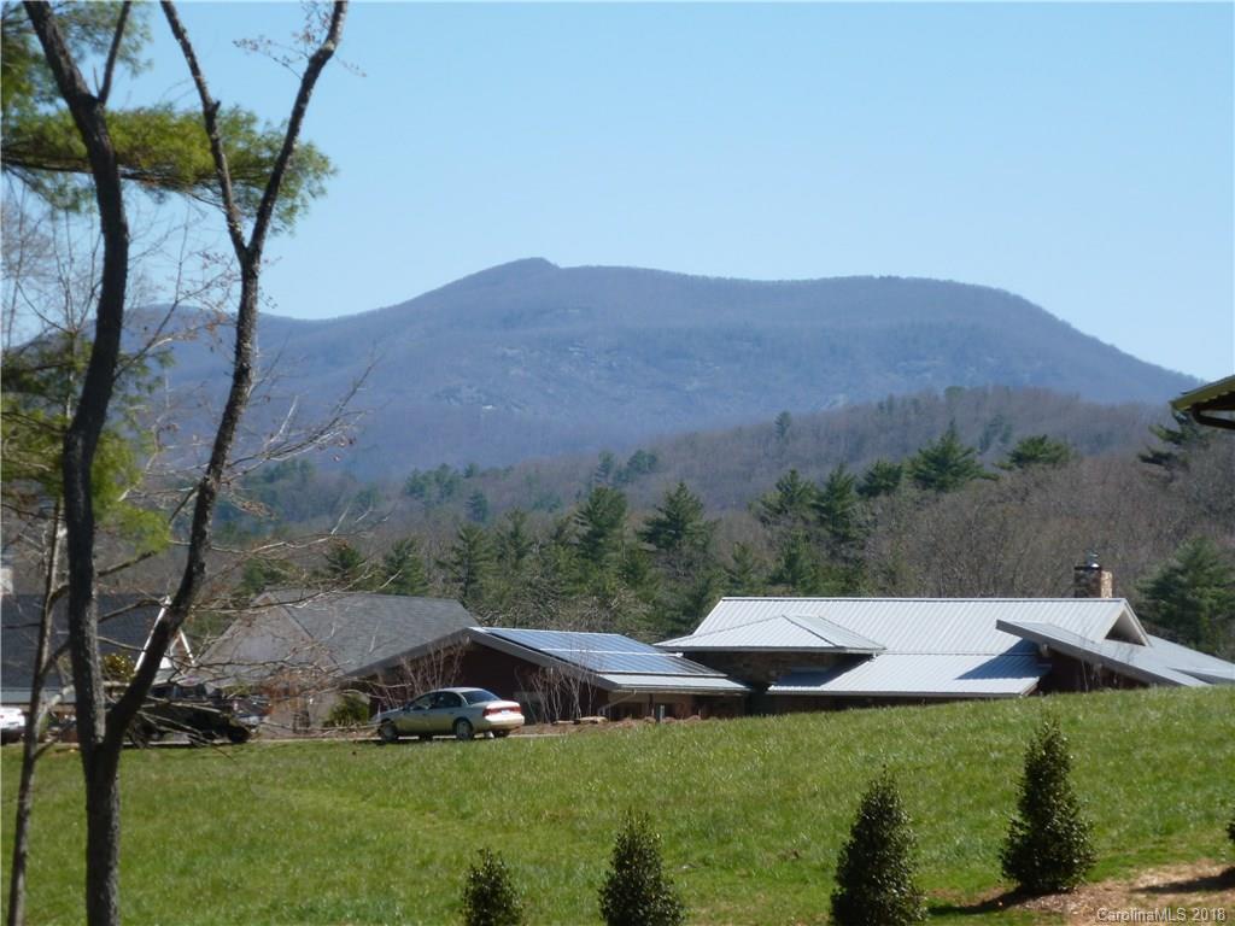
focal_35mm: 155
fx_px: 5530
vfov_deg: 9.6
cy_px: 463
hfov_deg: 12.7
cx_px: 618
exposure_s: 1/320
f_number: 5.3
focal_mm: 27.7
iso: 100
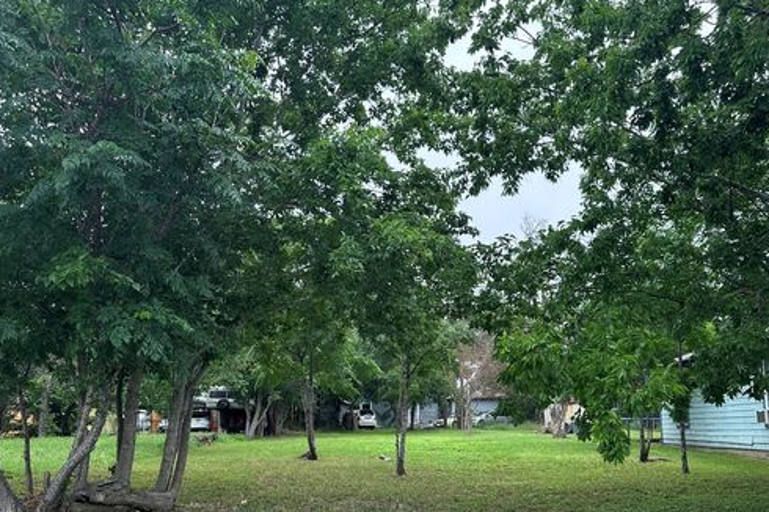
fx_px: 726
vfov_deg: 38.3
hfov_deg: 55.8
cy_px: 351
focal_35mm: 34
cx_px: 388
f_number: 1.78
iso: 80
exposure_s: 1/230
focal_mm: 6.86
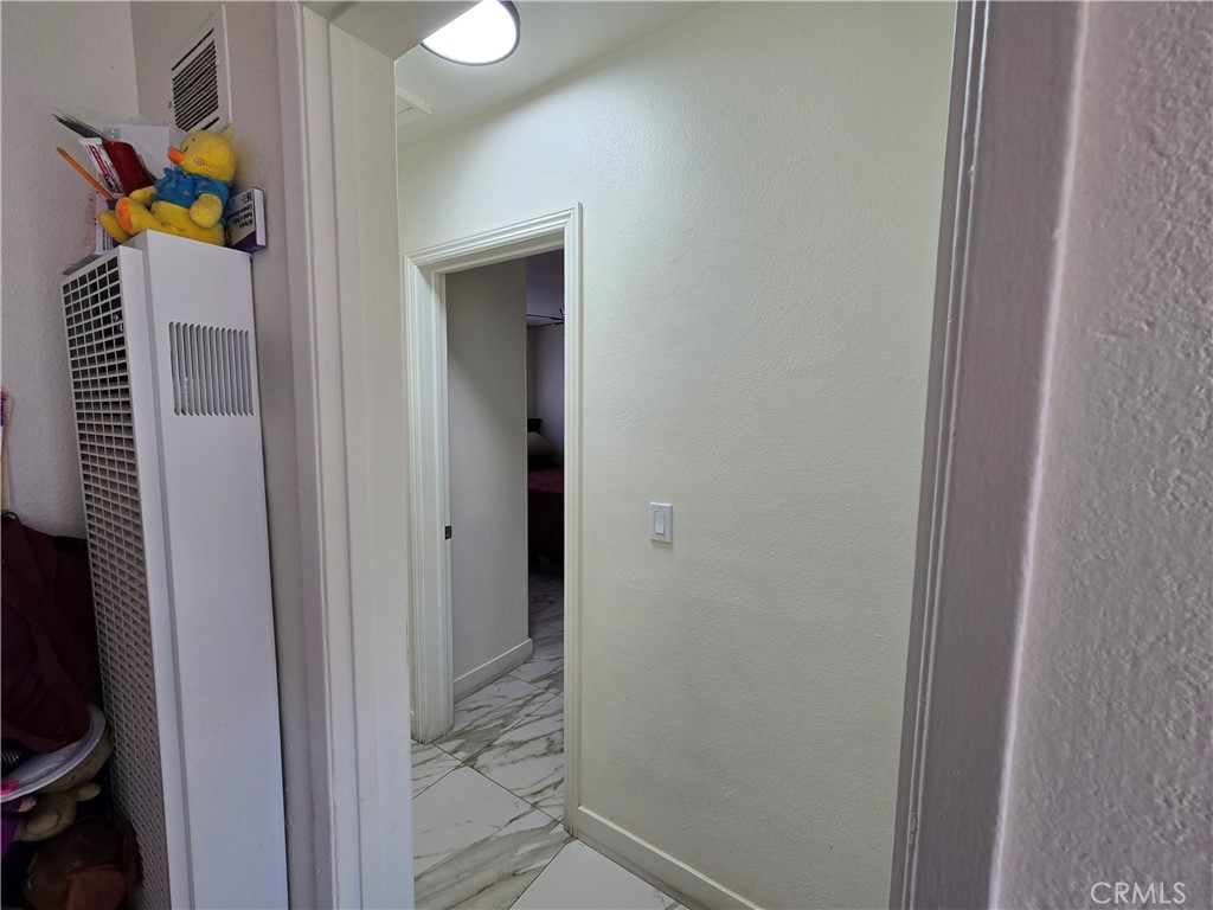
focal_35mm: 13
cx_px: 606
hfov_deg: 106.2
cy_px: 455
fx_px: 456
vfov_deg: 89.9
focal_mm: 2.2
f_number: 2.2
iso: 50
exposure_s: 1/60
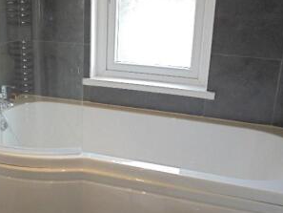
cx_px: 86
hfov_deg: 36.9
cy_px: 144
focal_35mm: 51
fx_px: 417
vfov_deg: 28.4
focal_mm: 4.6
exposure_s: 1/30
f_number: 3.5
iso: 250
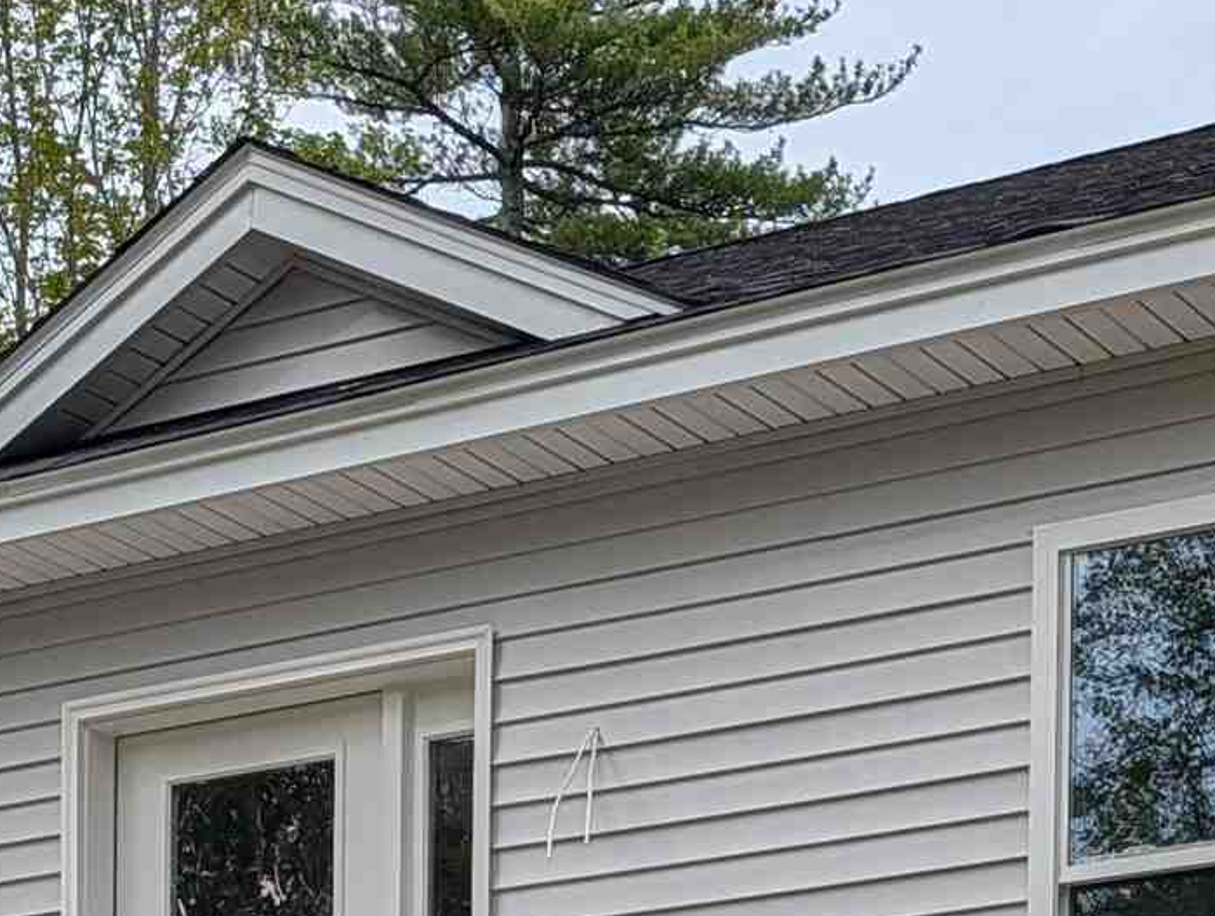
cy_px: 1789
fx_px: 3692
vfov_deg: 12.5
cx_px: 575
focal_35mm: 105
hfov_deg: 18.7
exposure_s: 1/652
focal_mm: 6.9
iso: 19
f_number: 1.68
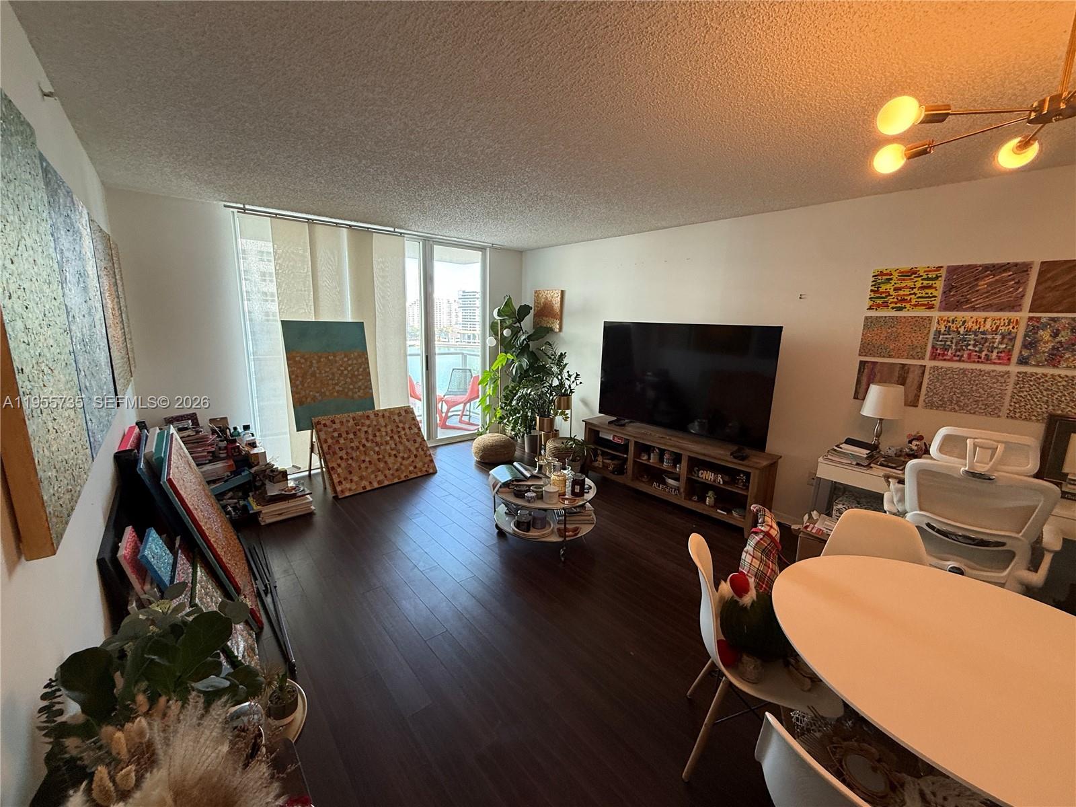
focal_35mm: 14
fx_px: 435
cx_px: 538
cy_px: 404
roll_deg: -0.8
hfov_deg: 102.1
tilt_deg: -10.6
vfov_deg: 85.7
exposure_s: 1/120
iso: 125
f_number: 2.2
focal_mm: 2.22
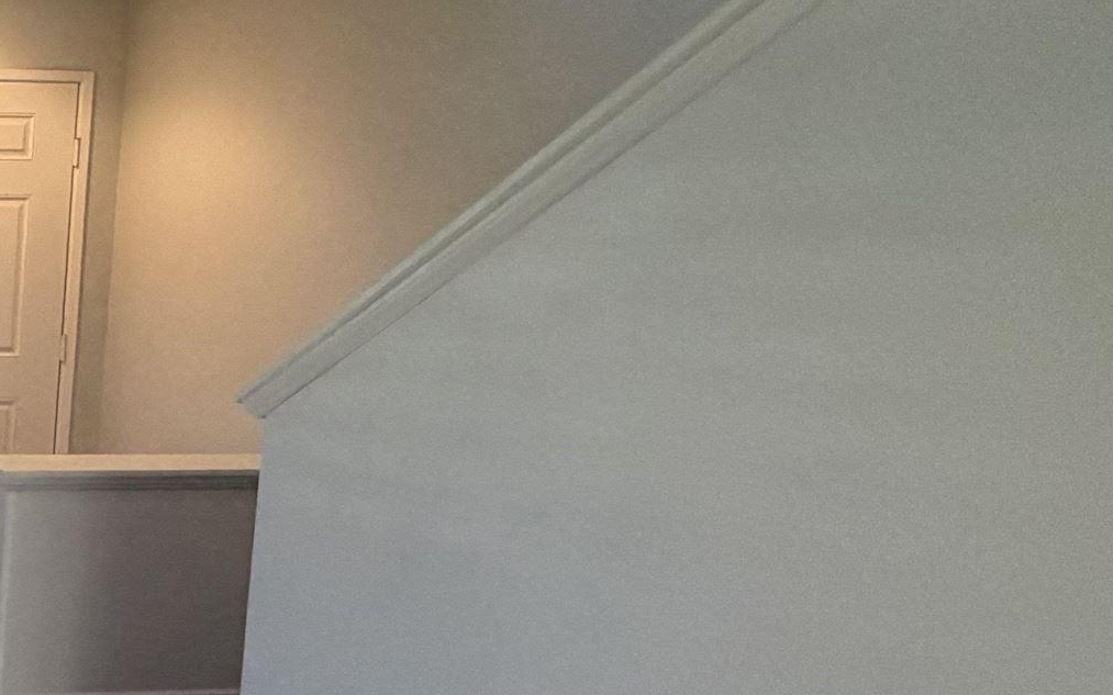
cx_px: -456
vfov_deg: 28.6
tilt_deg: -5.2
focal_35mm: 45
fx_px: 1365
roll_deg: -0.4
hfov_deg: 30.5
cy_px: 354
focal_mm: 2.22
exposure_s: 1/60
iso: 320
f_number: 2.2
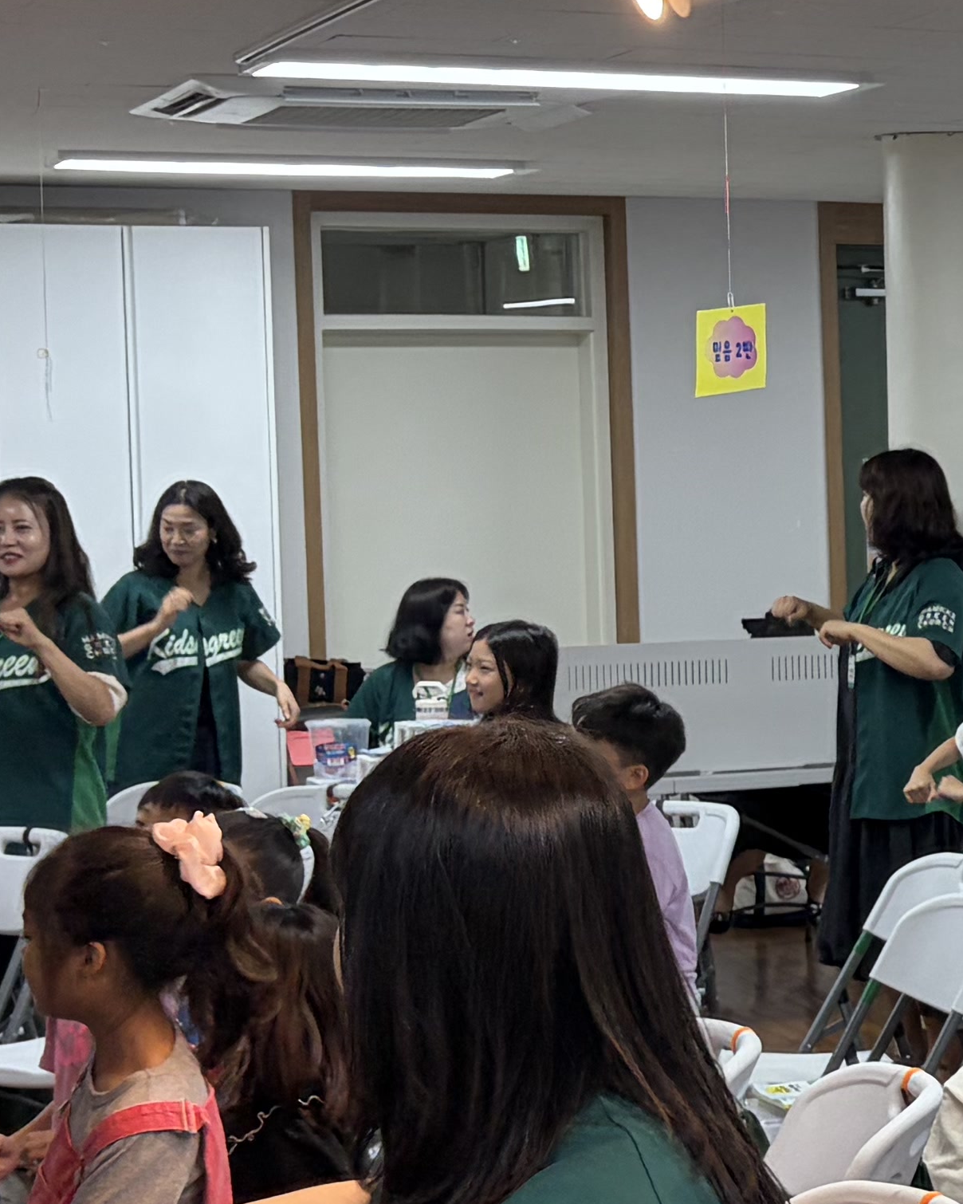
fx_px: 3420
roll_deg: +1.6
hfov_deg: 14.7
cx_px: 1506
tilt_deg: -2.1
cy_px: 601
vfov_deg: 20.0
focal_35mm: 96
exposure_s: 1/120
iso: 125
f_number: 1.6
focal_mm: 5.96
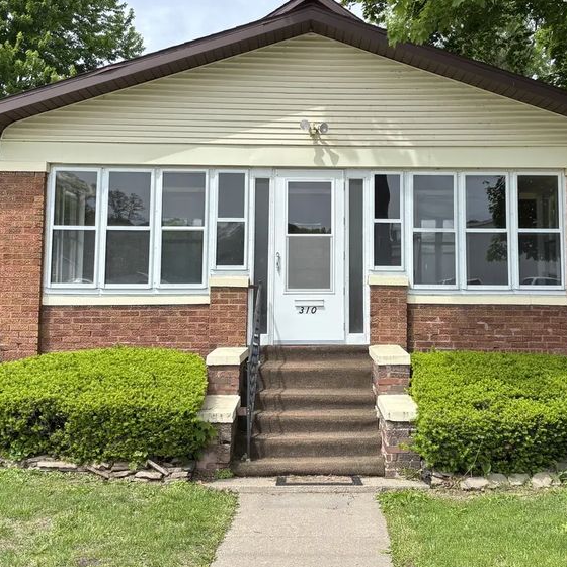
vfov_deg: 39.7
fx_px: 778
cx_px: 338
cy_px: 210
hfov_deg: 39.9
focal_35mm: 42
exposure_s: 1/1381
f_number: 1.6
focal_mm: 5.96
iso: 50
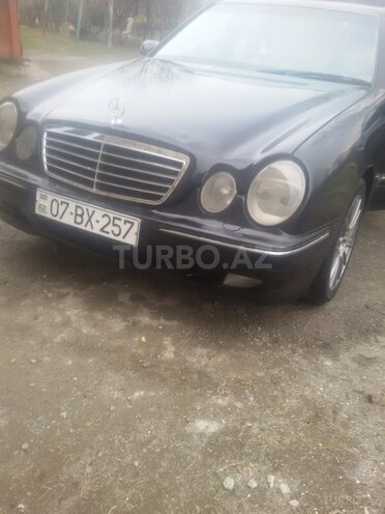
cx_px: 192
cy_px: 257
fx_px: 460
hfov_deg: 45.4
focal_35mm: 31
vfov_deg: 58.4
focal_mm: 2.93
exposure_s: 1/100
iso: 64
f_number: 2.4
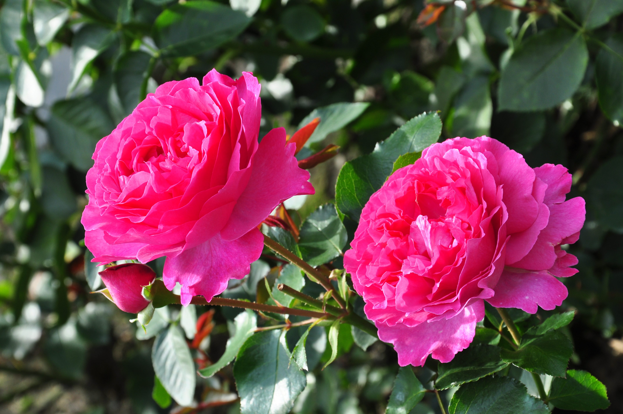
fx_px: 2204
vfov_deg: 10.7
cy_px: 207
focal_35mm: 128
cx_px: 312
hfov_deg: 16.1
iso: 200
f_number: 11
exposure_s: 1/80
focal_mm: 85
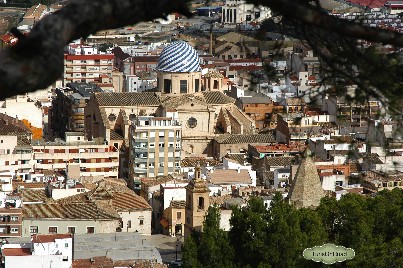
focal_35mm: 150
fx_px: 1678
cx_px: 202
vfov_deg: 9.1
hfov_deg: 13.7
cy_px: 134
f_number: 11
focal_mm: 100
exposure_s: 1/500
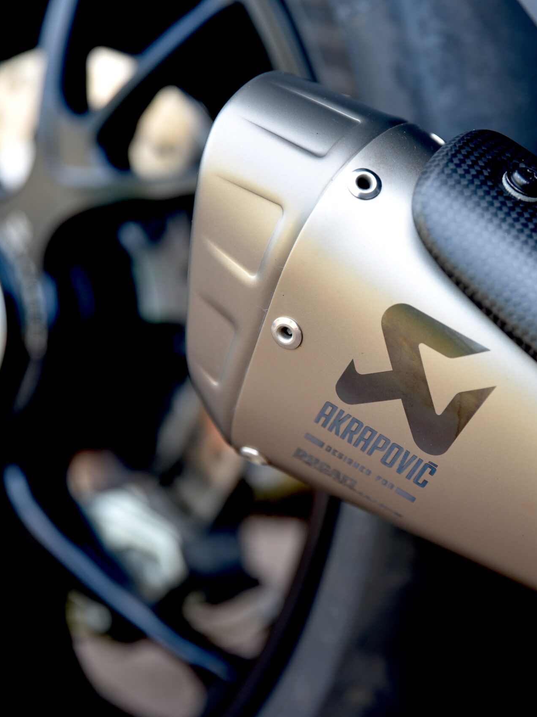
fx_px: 2110
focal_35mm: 102
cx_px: 413
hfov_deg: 14.4
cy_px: 362
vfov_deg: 19.3
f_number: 3.2
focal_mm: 70
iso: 100
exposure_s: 1/60
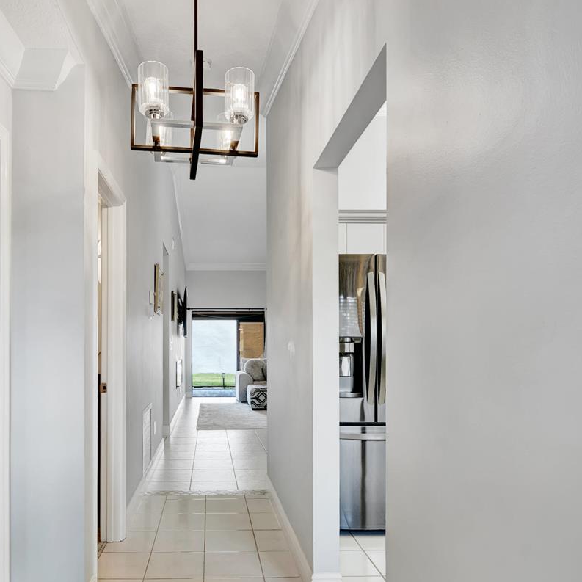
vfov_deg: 64.6
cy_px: 342
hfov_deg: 64.1
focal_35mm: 24
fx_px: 457
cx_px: 219
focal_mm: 14
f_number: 9
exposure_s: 1/20
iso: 400
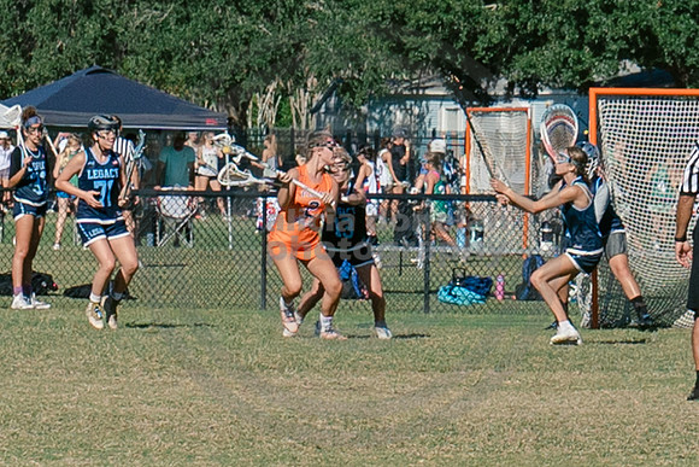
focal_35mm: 527
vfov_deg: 2.6
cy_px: 271
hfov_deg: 3.9
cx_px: 909
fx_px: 10235
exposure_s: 1/2000
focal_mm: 70
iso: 250
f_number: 5.6
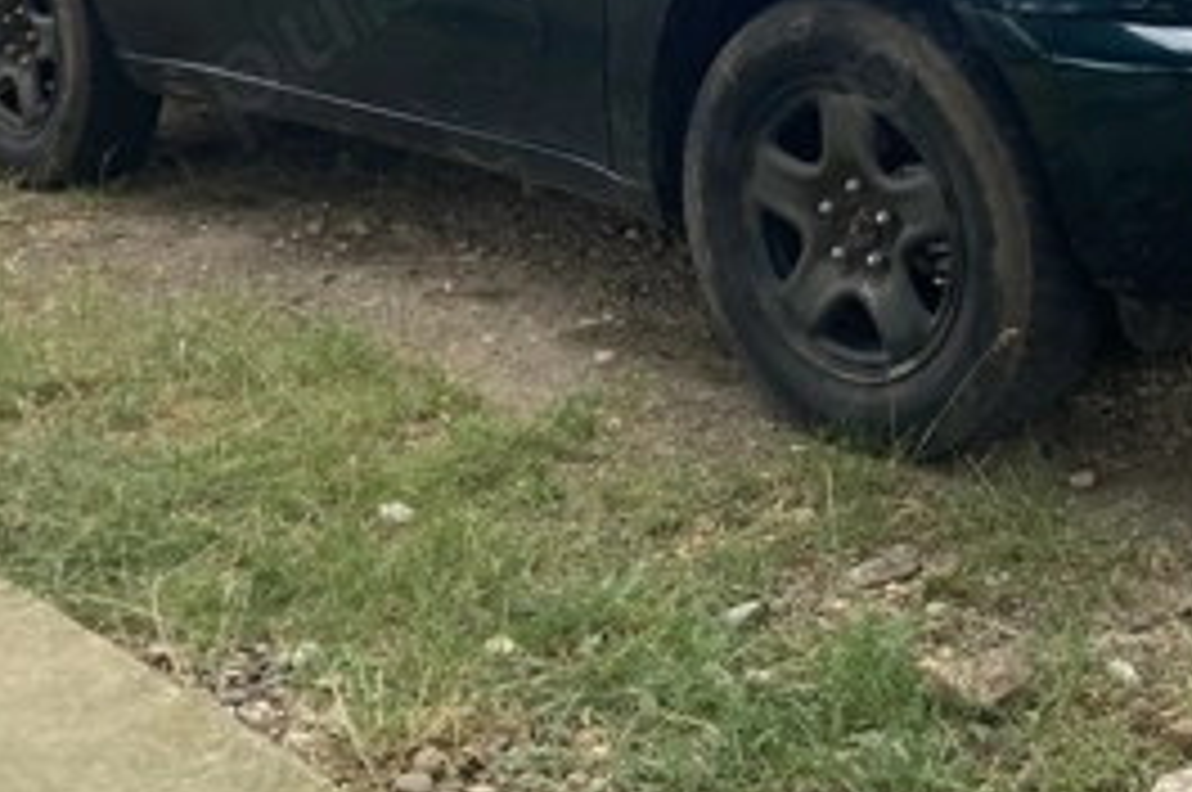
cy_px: -45
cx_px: 801
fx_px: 2183
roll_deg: +2.0
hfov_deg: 30.3
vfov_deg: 19.8
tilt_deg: -4.3
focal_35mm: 66
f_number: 1.8
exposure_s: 1/510
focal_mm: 3.99
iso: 20
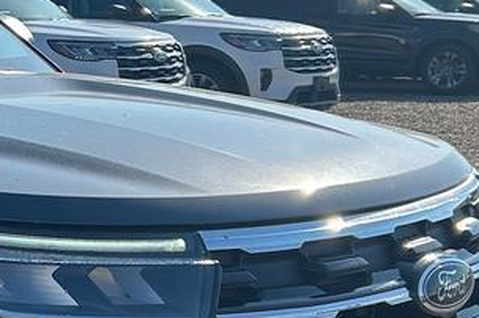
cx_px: -194
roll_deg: +1.4
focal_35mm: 114
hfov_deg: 16.7
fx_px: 1515
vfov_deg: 12.0
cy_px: 183
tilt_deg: -7.4
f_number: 1.5
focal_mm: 5.7
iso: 50
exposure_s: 1/5882
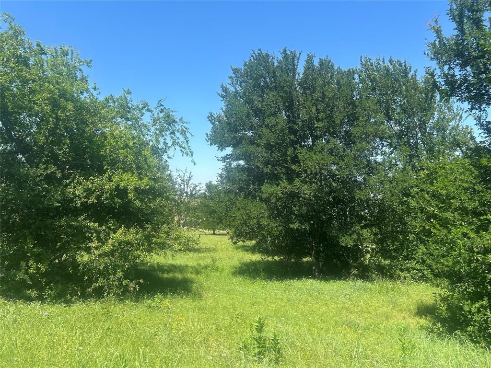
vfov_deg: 53.1
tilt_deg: +2.5
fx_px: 369
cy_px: 184
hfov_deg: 67.3
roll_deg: -0.3
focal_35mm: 26
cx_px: 246
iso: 50
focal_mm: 5.7
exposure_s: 1/2045
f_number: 1.5
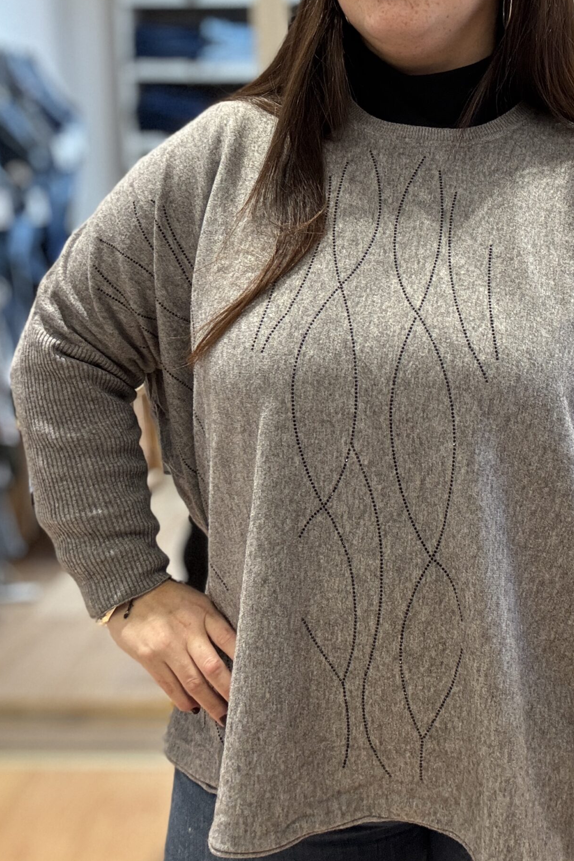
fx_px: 1052
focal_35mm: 44
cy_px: 335
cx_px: 408
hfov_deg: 30.2
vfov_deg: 44.2
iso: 160
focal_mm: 2.69
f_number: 1.9
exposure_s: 1/50
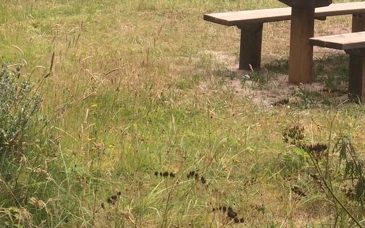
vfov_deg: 14.2
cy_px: -98
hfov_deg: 23.7
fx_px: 865
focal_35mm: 87
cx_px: 251
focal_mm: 4.15
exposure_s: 1/357
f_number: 2.2
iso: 32
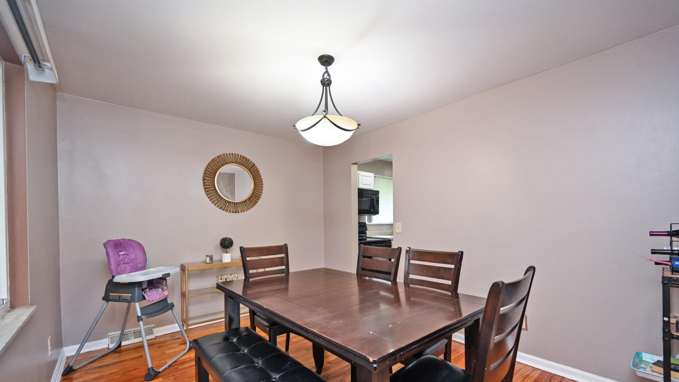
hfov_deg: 103.0
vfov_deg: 69.9
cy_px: 225
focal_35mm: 15
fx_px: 270
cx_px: 341
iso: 800
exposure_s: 1/60
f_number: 4
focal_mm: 14
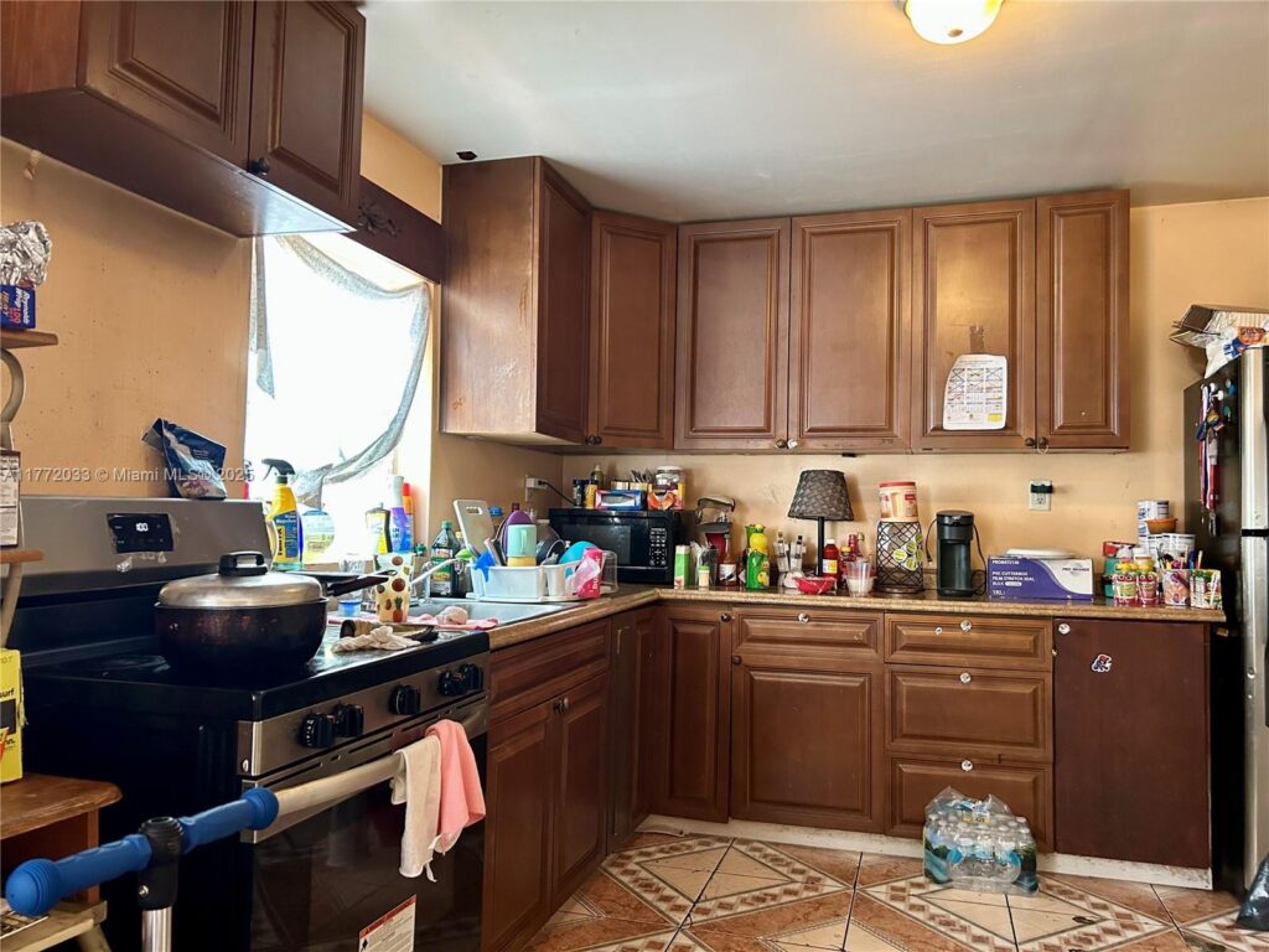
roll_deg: -0.1
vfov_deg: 53.1
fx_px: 953
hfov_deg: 67.3
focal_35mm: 26
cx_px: 634
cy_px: 476
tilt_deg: +1.8
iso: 400
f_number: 1.5
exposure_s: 1/60
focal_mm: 5.7
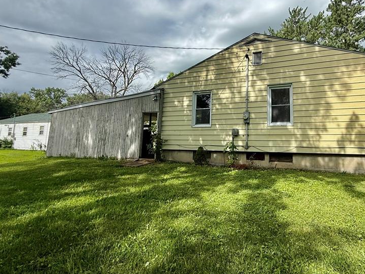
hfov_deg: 79.0
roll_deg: -0.7
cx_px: 244
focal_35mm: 20
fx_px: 211
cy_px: 116
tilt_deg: +7.6
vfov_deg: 65.6
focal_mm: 2.22
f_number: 2.2
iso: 50
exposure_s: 1/1656
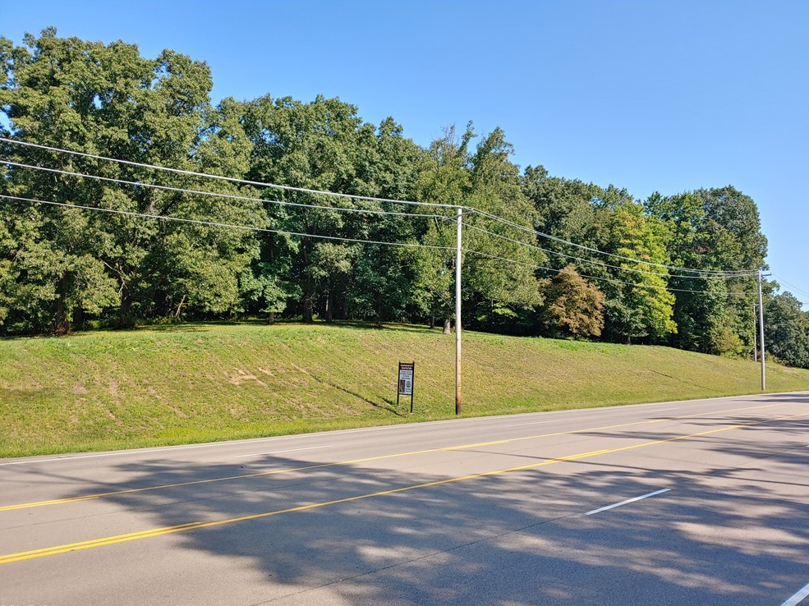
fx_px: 607
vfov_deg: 53.0
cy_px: 310
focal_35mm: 26
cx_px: 416
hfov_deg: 67.3
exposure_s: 1/1351
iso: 50
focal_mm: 4.23
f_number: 1.5
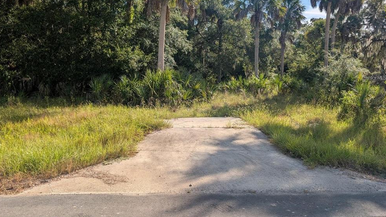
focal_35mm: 27
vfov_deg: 42.5
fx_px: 276
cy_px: 78
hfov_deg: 69.9
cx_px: 188
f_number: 1.68
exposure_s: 1/1143
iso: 20
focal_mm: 6.9
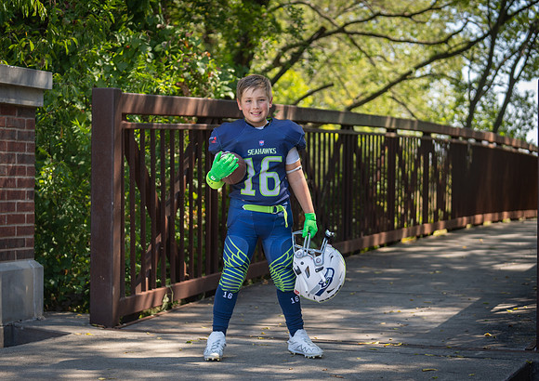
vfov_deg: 18.3
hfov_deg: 25.7
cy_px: 203
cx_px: 280
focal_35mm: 77
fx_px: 1181
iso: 100
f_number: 2.8
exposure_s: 1/320
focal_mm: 70
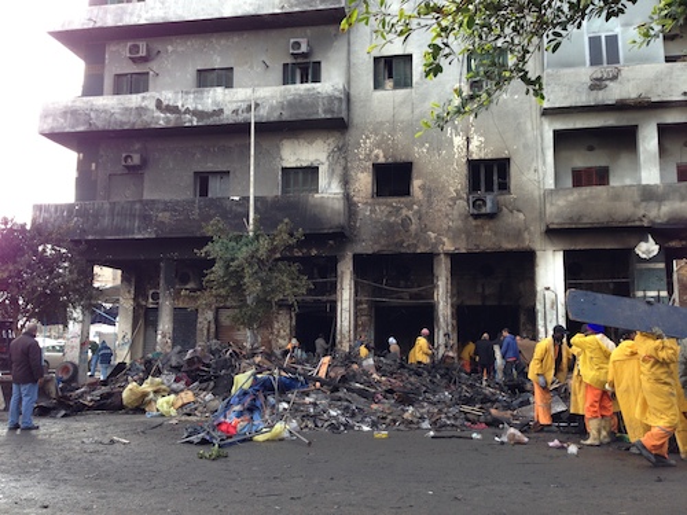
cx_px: 344
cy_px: 258
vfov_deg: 42.9
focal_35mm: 33
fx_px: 655
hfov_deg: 55.4
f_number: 2.4
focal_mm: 4.12
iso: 50
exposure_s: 1/148
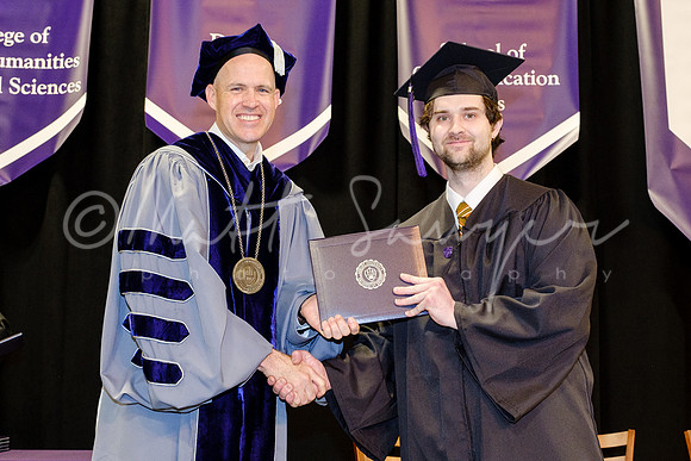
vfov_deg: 24.9
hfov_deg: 36.6
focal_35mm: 54
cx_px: 355
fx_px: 1043
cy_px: 268
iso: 1250
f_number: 4
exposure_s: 1/100
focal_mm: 23.4
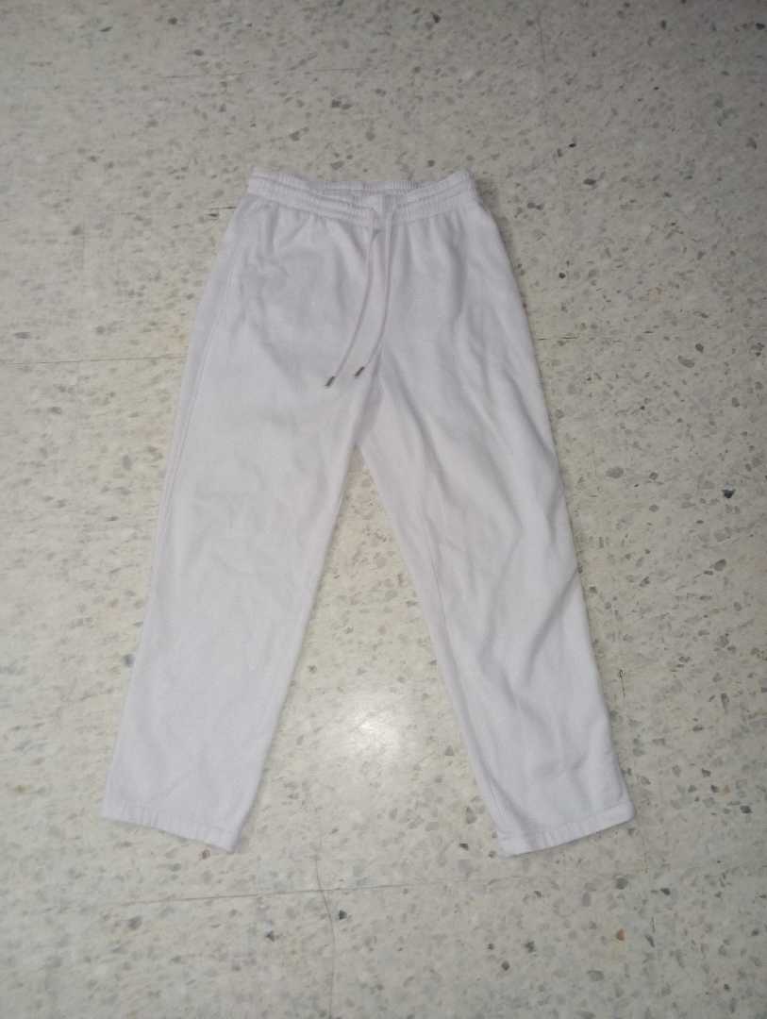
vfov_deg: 63.4
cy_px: 510
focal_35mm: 28
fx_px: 825
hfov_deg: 49.8
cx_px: 384
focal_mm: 4.22
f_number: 1.8
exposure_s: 1/24
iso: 1110
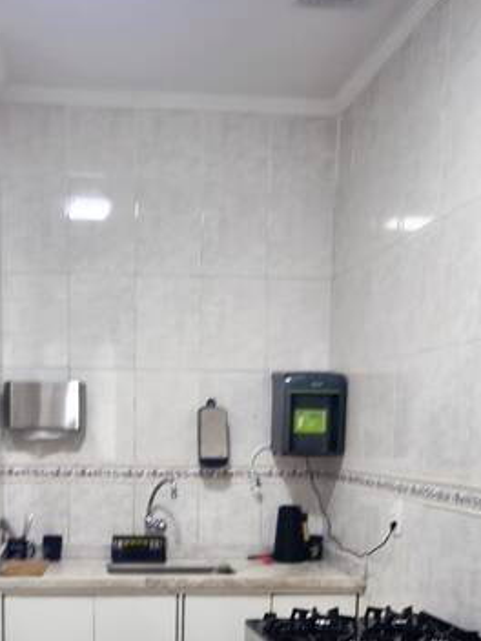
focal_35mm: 46
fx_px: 852
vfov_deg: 39.2
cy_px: 535
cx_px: 140
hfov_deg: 31.1
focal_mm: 1.91
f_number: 2.2
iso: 160
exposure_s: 1/30
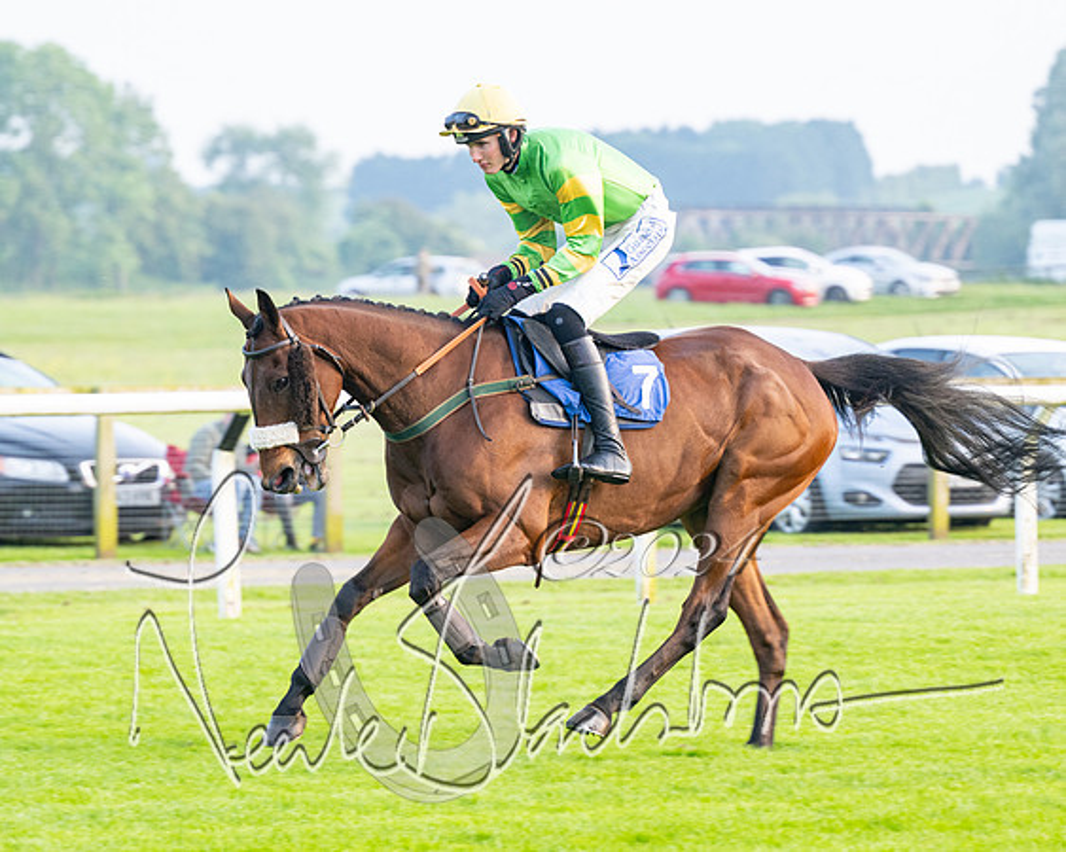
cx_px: 537
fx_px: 7693
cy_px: 431
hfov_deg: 7.9
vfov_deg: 6.3
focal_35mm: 244
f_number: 4
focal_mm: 160
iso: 400
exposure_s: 1/500
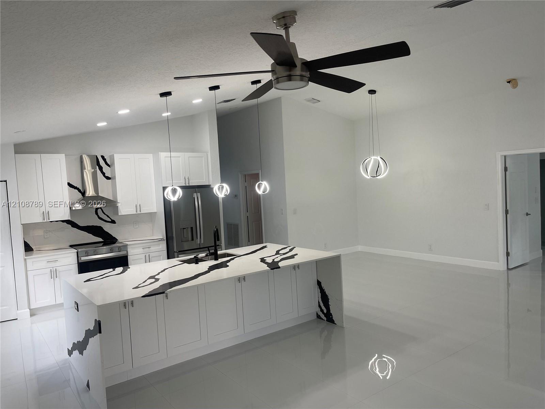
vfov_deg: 54.9
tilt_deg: -2.5
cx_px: 272
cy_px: 204
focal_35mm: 25
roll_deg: +3.2
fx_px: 394
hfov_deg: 69.4
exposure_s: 1/120
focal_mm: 5.1
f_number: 1.6
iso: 80
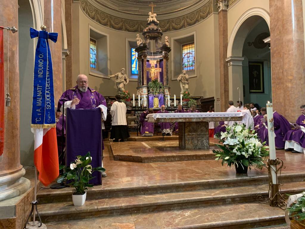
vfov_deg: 53.1
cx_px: 152
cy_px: 114
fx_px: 229
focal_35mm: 26
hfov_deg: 67.3
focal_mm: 4.25
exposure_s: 1/33
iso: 400
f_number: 1.8
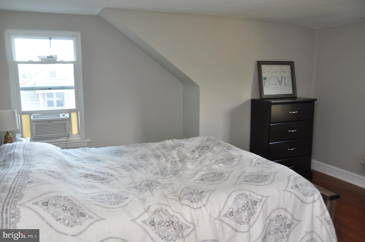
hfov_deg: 62.0
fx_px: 304
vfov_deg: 43.5
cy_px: 121
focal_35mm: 30
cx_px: 182
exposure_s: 1/60
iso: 450
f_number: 4
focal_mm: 20
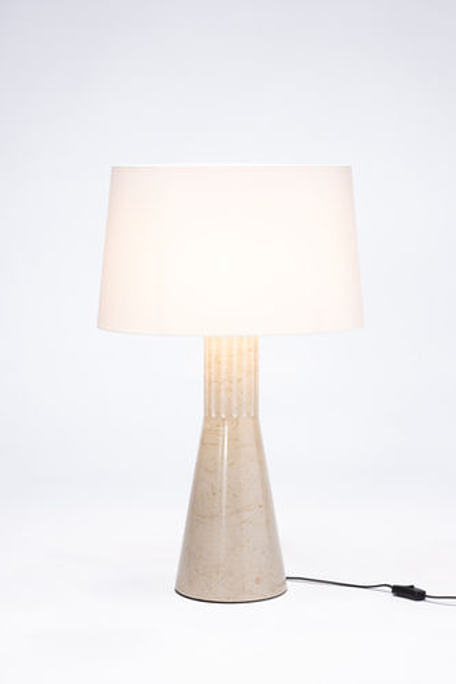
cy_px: 342
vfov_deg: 23.9
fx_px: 1616
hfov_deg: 16.1
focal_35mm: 85
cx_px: 228
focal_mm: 85
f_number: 14
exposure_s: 1/5
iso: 64
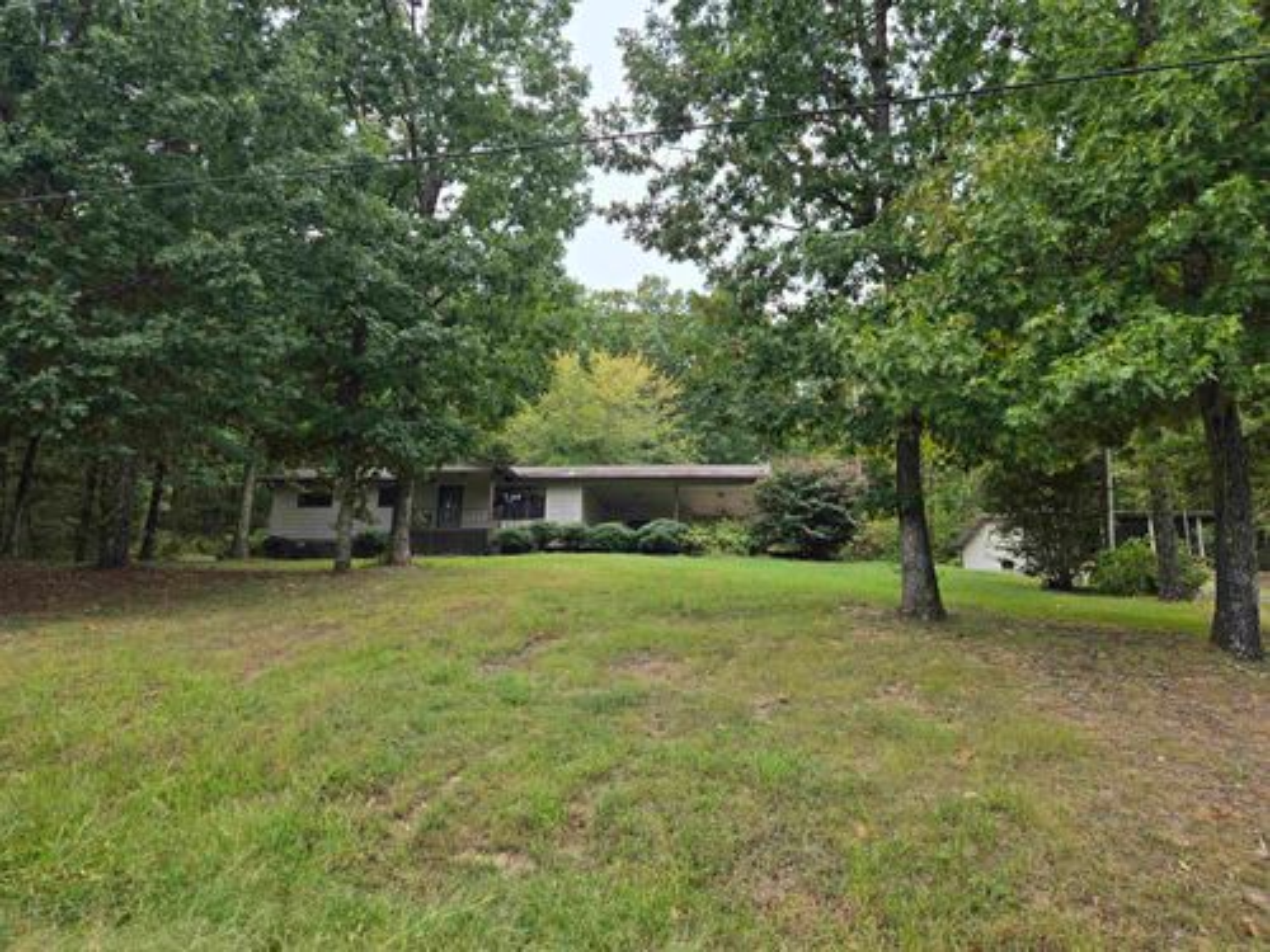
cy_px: 476
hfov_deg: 73.9
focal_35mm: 23
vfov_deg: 58.9
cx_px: 635
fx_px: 844
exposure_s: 1/306
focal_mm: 5.4
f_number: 1.8
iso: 25
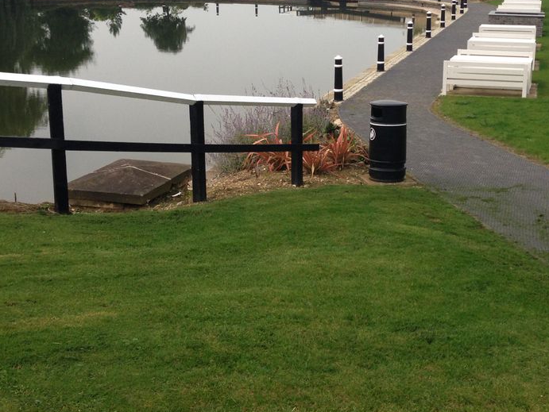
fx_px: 841
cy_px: 166
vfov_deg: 27.5
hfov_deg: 35.8
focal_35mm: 53
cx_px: 364
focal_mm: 4.12
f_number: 2.4
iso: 80
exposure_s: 1/861
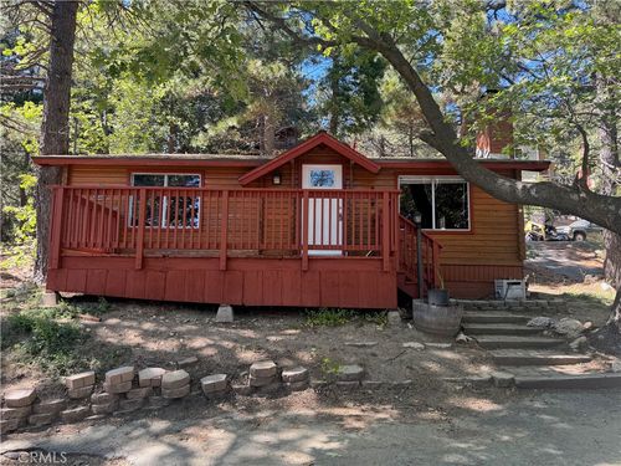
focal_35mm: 24
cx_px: 310
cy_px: 233
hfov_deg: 71.6
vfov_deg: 56.8
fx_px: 431
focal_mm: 6.76
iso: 64
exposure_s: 1/209
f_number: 1.78
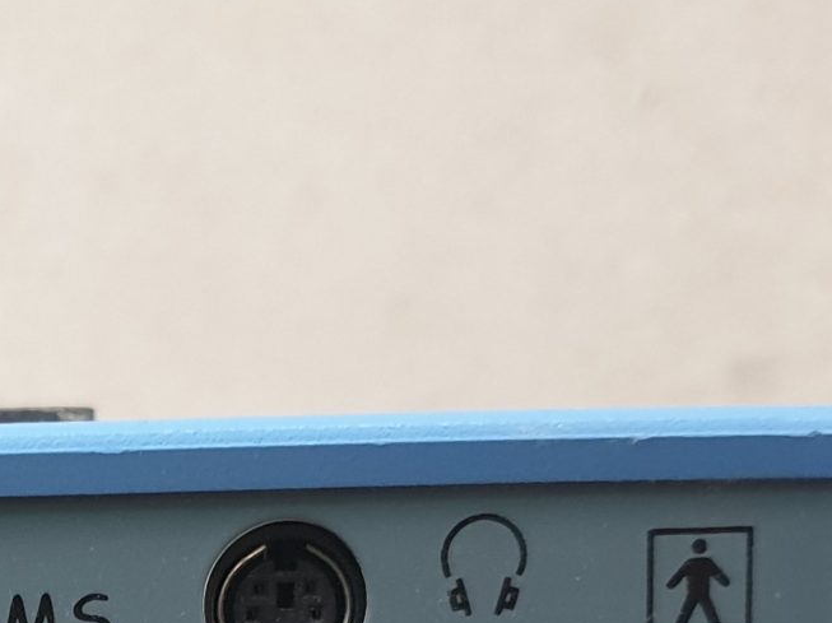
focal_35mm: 102
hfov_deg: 18.4
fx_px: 2450
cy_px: 884
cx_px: -125
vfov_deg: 13.8
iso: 250
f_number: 1.5
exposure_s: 1/50
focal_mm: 4.3
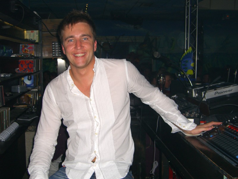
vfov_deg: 31.5
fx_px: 316
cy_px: 90
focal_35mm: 46
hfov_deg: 41.2
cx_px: 119
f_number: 3.1
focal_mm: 9.5
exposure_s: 1/60
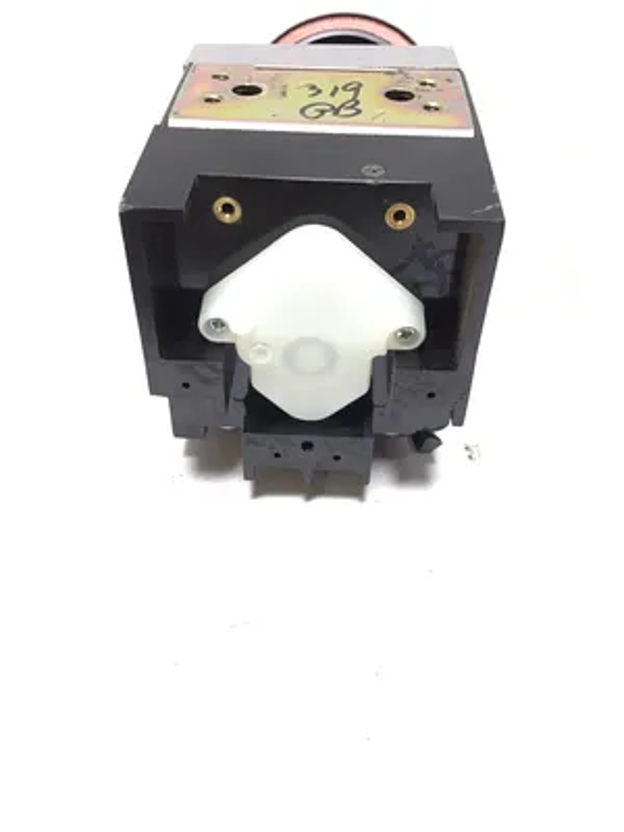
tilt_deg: -50.0
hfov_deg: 45.4
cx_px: 312
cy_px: 416
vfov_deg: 58.4
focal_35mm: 31
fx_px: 745
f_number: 2.4
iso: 25
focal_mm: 3.3
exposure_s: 1/40
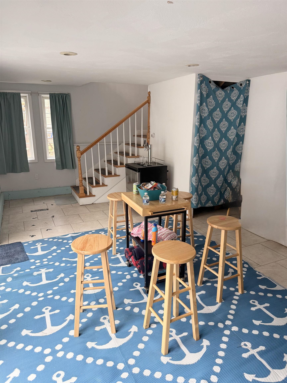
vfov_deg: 71.6
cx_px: 144
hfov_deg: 56.8
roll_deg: +0.7
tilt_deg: -14.5
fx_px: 265
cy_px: 192
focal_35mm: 24
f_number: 1.78
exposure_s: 1/121
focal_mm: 6.76
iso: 200
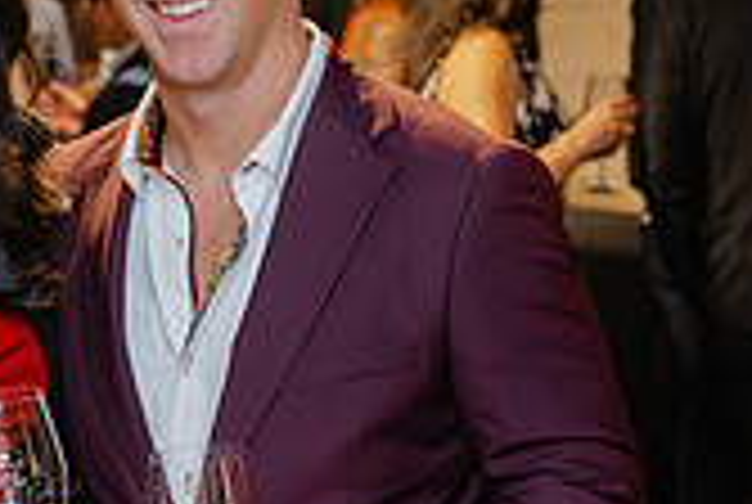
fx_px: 3118
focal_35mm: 149
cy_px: 425
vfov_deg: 9.2
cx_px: 248
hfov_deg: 13.7
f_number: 3.5
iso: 4000
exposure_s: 1/60
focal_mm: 43
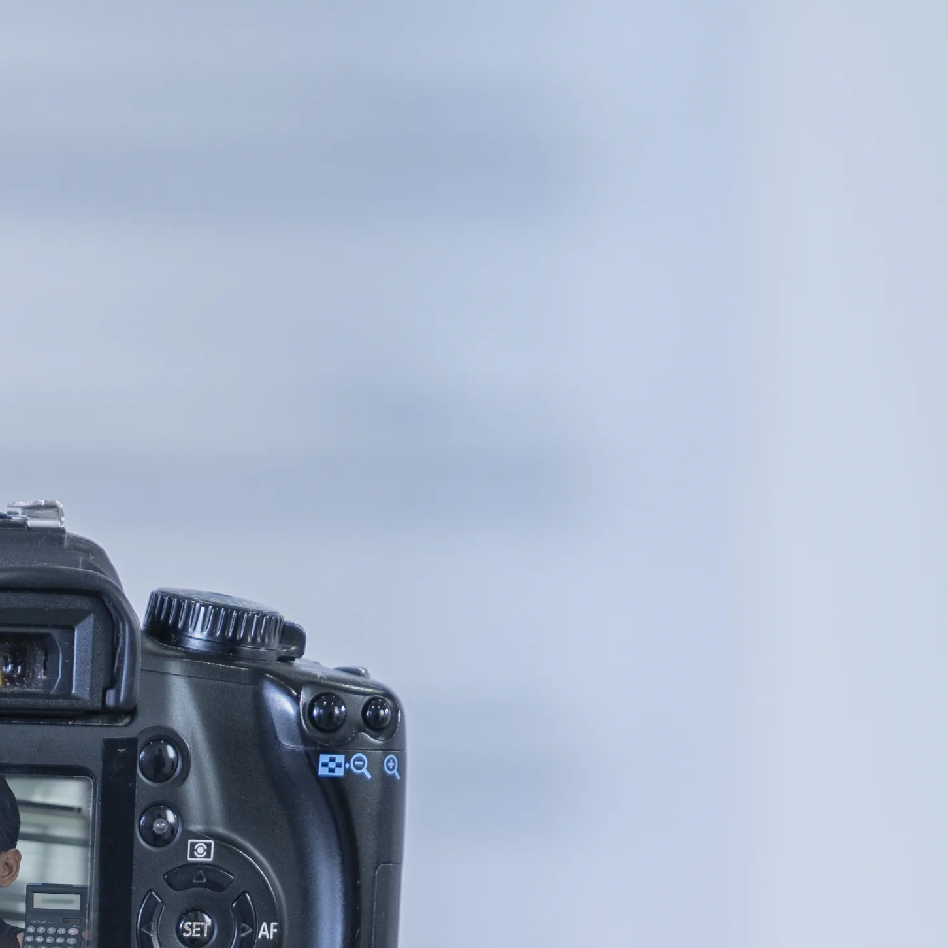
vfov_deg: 7.0
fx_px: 7622
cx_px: -584
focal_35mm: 246
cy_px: 1303
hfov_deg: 7.0
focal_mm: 70
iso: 200
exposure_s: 1/200
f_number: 2.8
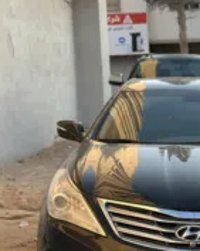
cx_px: 200
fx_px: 786
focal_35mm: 106
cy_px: 173
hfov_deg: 14.3
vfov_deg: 18.1
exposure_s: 1/564
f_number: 1.78
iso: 80
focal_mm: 6.86
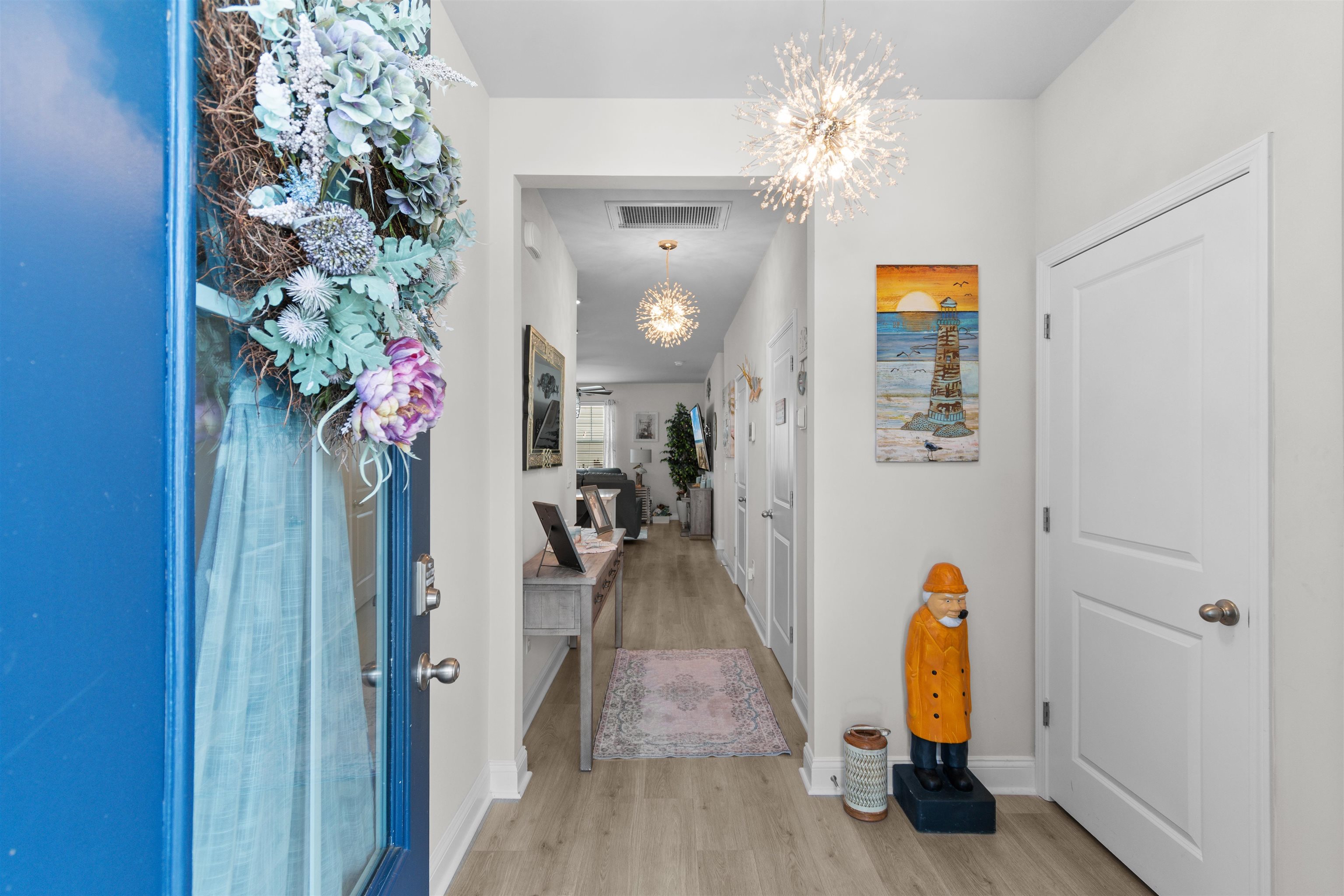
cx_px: 672
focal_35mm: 15
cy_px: 448
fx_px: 560
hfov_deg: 100.4
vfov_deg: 77.3
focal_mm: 10
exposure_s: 1/15
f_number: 4.5
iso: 100
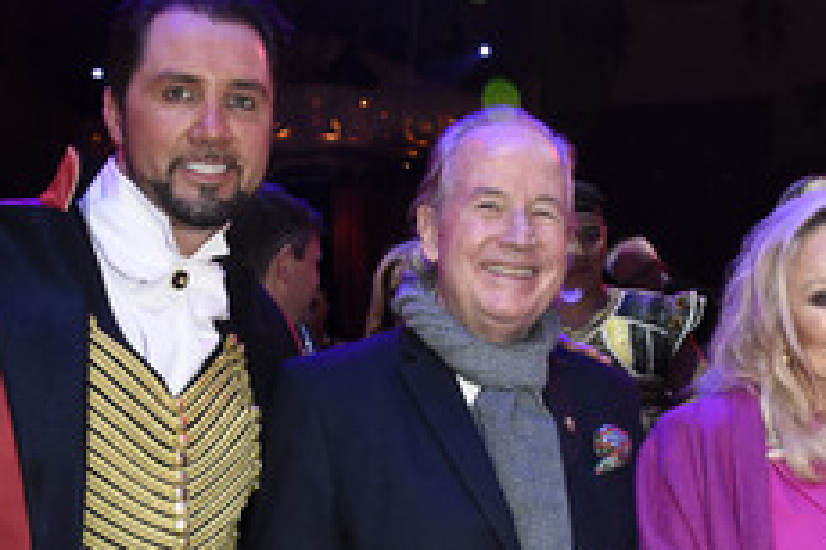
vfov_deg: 24.8
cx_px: 594
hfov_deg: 36.9
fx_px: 1215
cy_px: 478
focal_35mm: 53
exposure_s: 1/160
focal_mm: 18
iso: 1600
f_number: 6.3
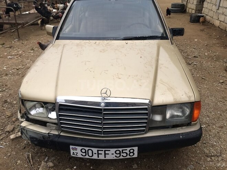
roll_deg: +0.6
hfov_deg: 61.7
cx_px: 114
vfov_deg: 48.2
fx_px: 190
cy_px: 85
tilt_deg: -29.8
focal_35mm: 29
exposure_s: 1/100
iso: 64
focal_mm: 4.15
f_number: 2.2
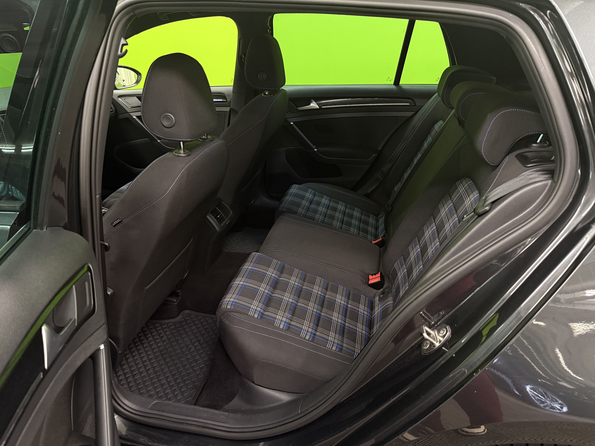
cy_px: 223
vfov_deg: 56.8
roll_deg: -0.2
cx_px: 298
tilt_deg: -26.4
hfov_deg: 71.6
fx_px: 413
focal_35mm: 24
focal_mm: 6.76
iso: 500
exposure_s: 1/50
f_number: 1.78
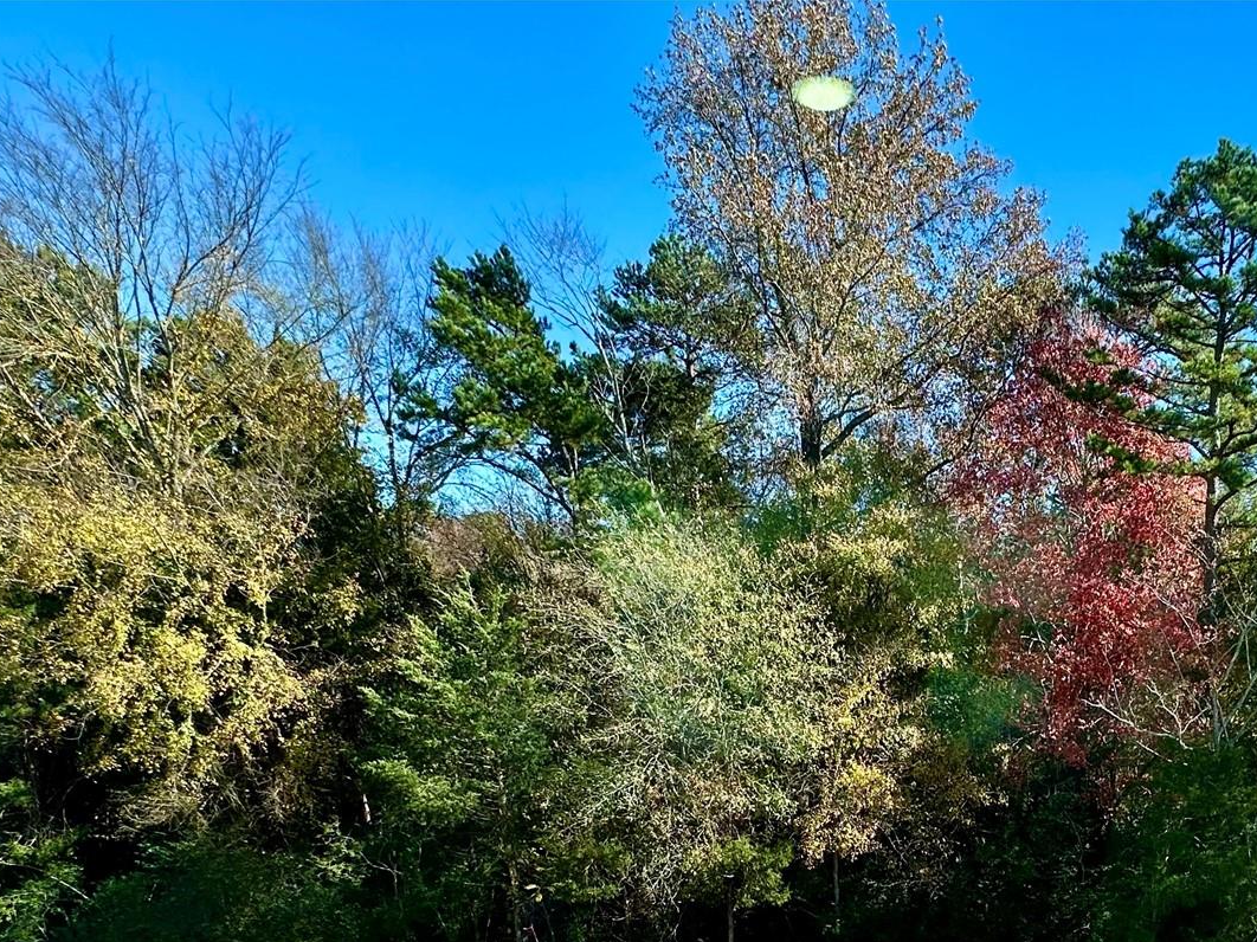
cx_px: 891
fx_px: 980
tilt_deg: -14.9
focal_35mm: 27
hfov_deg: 62.7
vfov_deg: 44.8
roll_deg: -1.3
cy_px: 908
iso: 40
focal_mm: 2.22
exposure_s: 1/394
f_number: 2.2
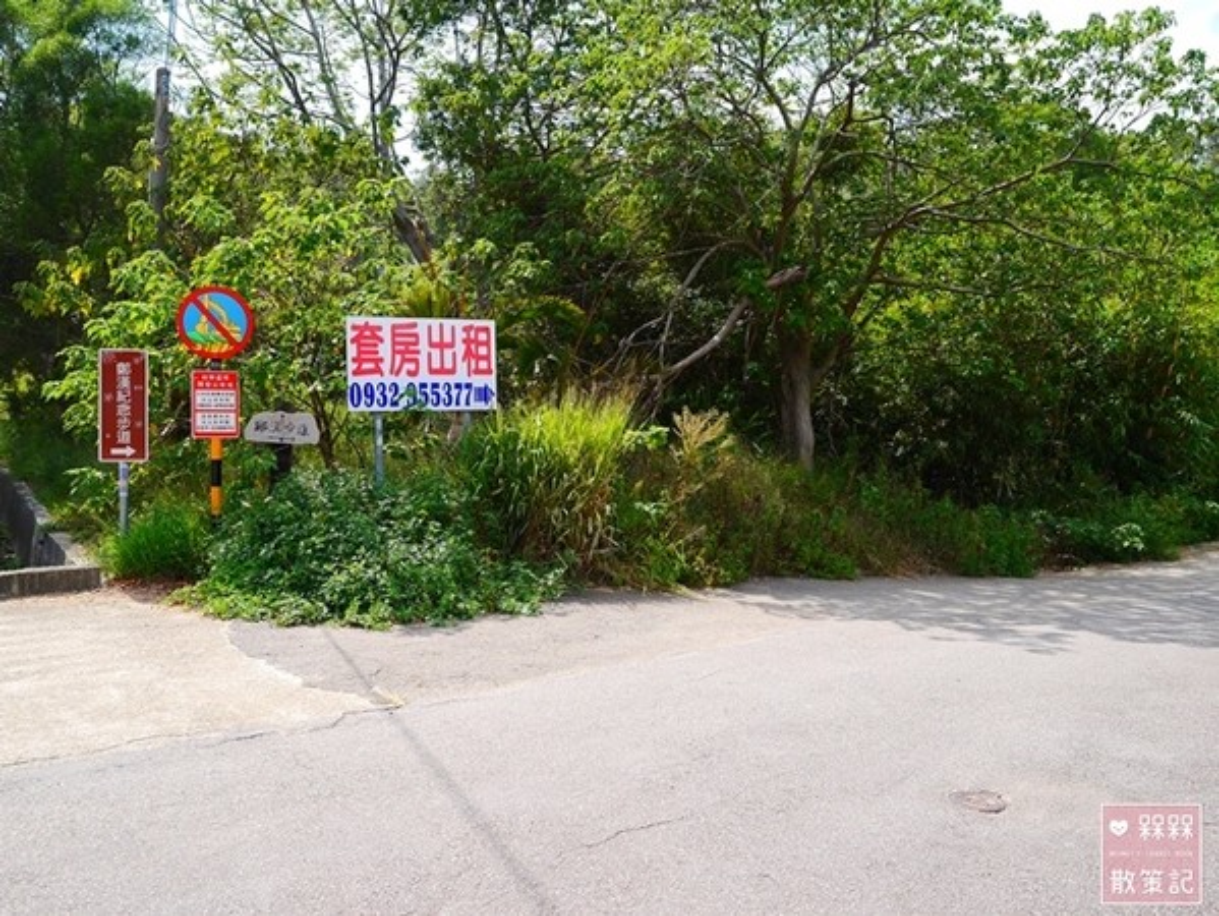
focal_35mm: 30
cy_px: 458
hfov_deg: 59.9
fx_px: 1057
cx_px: 610
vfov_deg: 46.8
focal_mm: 15
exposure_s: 1/640
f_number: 4
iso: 160
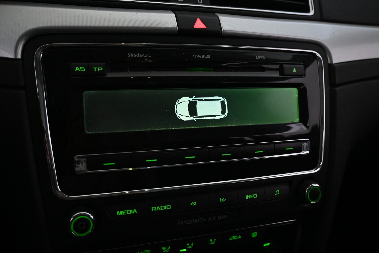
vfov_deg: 40.8
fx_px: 339
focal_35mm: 32
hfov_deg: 58.3
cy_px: 126
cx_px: 190
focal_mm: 21.5
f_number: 4
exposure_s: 1/30
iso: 1600
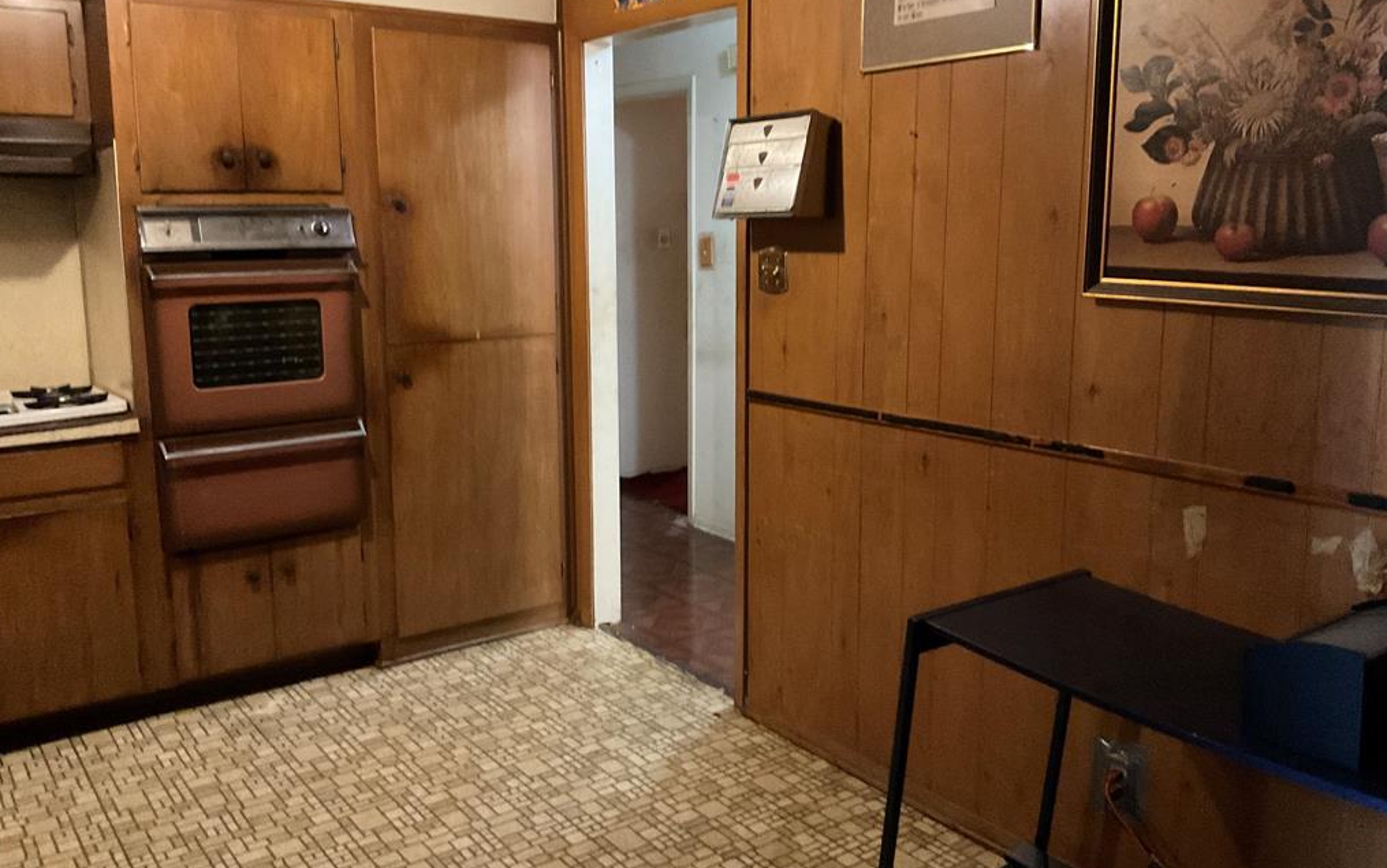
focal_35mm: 31
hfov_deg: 61.2
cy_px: 396
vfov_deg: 40.6
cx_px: 689
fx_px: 1172
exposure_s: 1/24
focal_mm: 3
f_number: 1.8
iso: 640
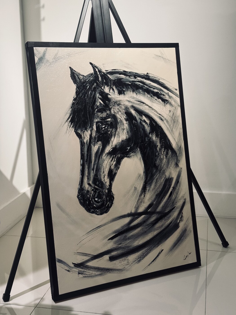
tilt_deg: -11.9
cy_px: 158
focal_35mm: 48
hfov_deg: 30.3
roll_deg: +2.1
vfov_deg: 39.7
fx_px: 436
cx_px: 118
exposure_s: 1/60
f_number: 1.78
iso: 160
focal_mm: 6.76
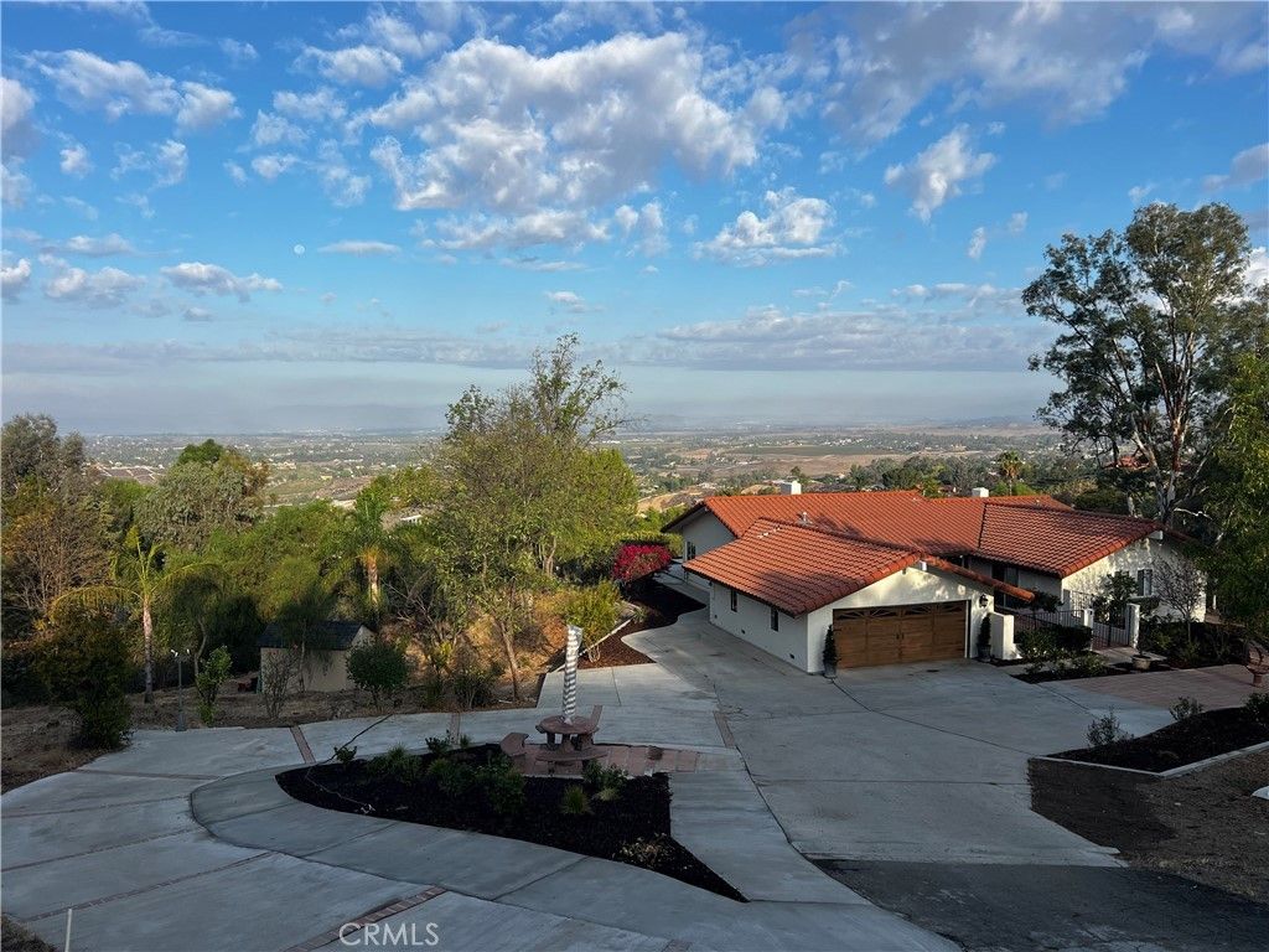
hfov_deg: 67.3
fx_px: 953
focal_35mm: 26
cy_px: 476
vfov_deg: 53.1
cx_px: 634
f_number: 1.5
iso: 50
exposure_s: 1/3165
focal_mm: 5.7
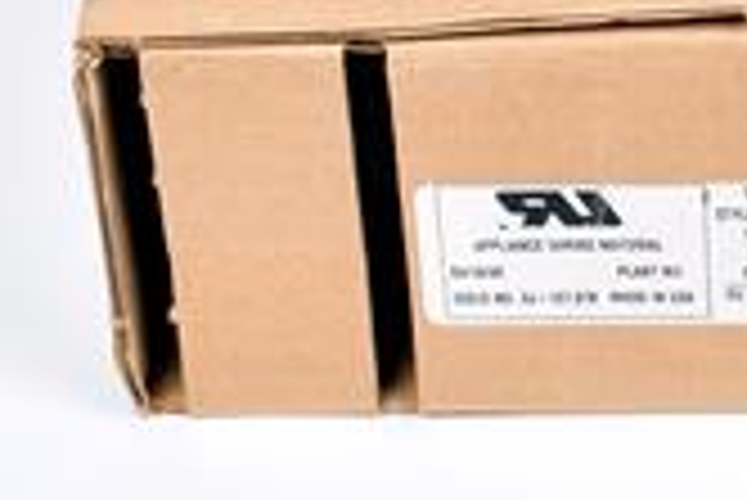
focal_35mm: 206
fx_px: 4278
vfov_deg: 6.6
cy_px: -180
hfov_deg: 9.8
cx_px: 904
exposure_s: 1/200
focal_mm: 38
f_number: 11
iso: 200
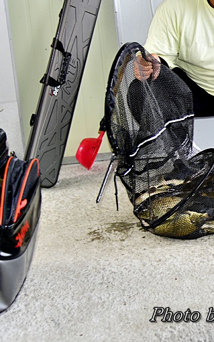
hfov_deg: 16.1
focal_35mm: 76
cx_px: 295
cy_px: 123
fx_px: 709
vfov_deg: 27.0
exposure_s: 1/125
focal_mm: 38
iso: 100
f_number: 4
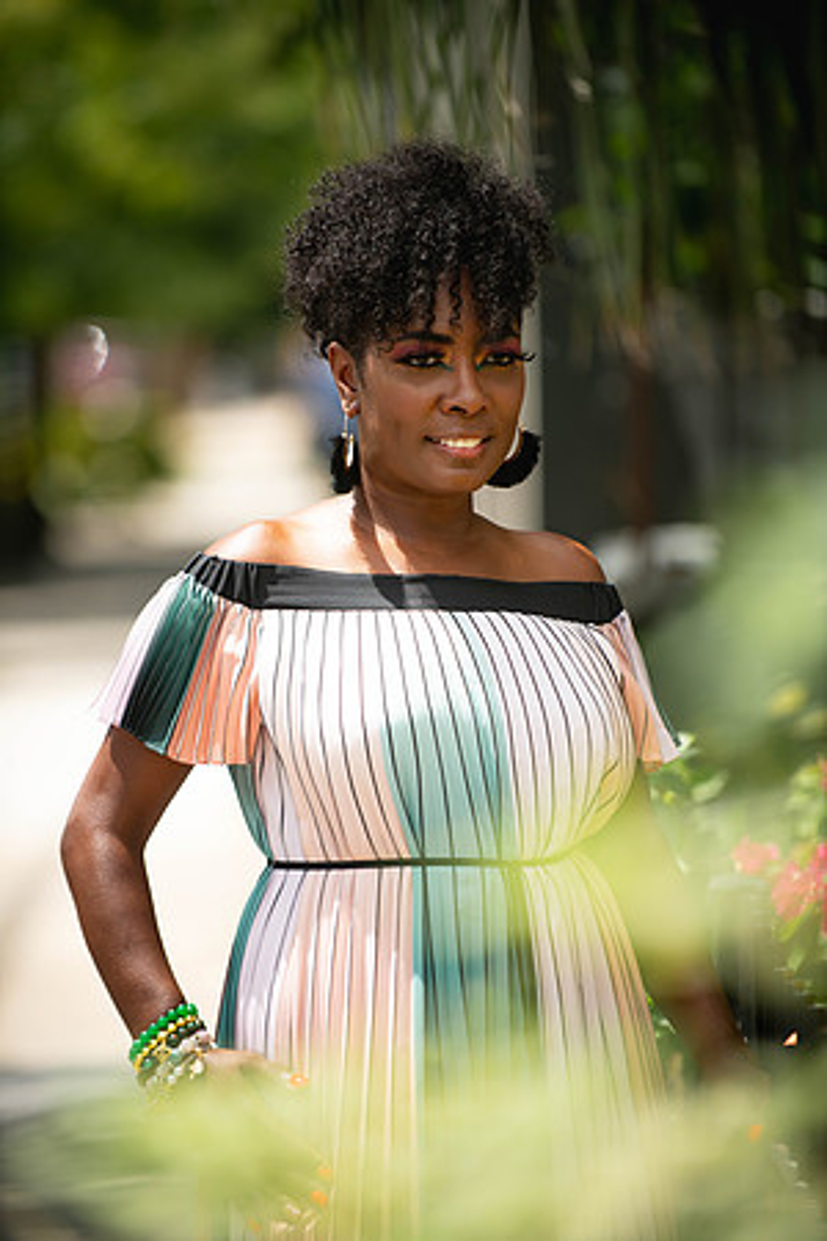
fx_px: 6891
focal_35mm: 200
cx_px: 414
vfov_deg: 10.3
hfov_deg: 6.9
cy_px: 620
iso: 160
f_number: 2.8
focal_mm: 200
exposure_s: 1/1250
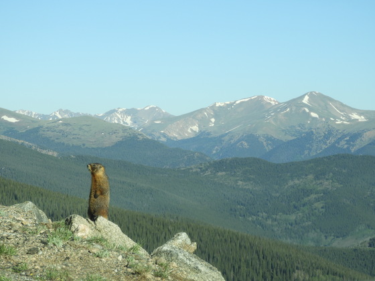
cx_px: 188
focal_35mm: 150
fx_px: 1625
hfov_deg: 13.2
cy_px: 140
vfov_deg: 9.9
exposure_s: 1/320
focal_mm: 26.9
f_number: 5.2
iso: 100
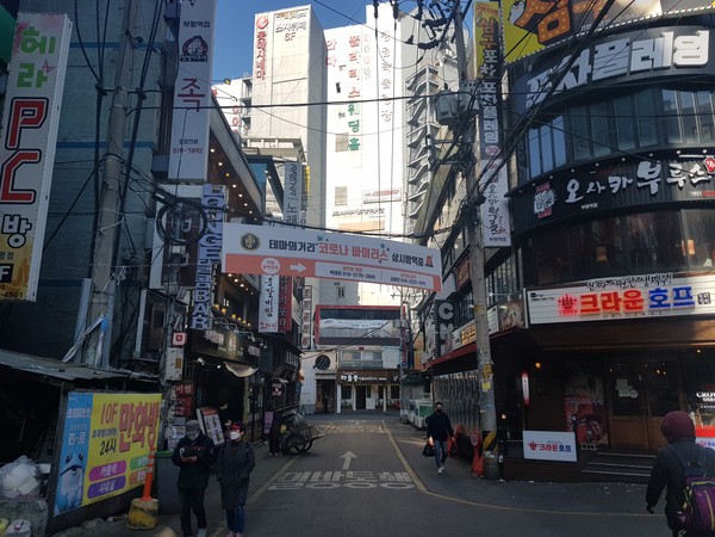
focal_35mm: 26
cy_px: 268
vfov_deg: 53.1
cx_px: 358
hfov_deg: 67.3
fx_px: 537
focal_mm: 4.3
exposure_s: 1/2048
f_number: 1.7
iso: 40
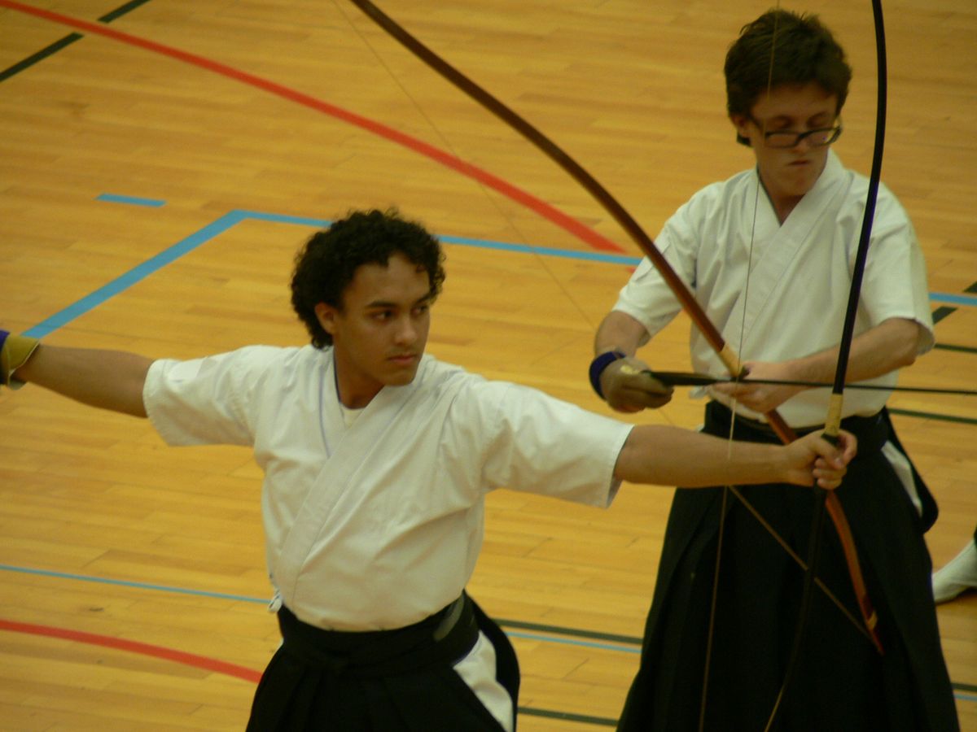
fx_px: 12193
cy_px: 366
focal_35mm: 432
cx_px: 488
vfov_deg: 3.4
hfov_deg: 4.6
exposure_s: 1/30
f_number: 3.3
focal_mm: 72
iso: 150
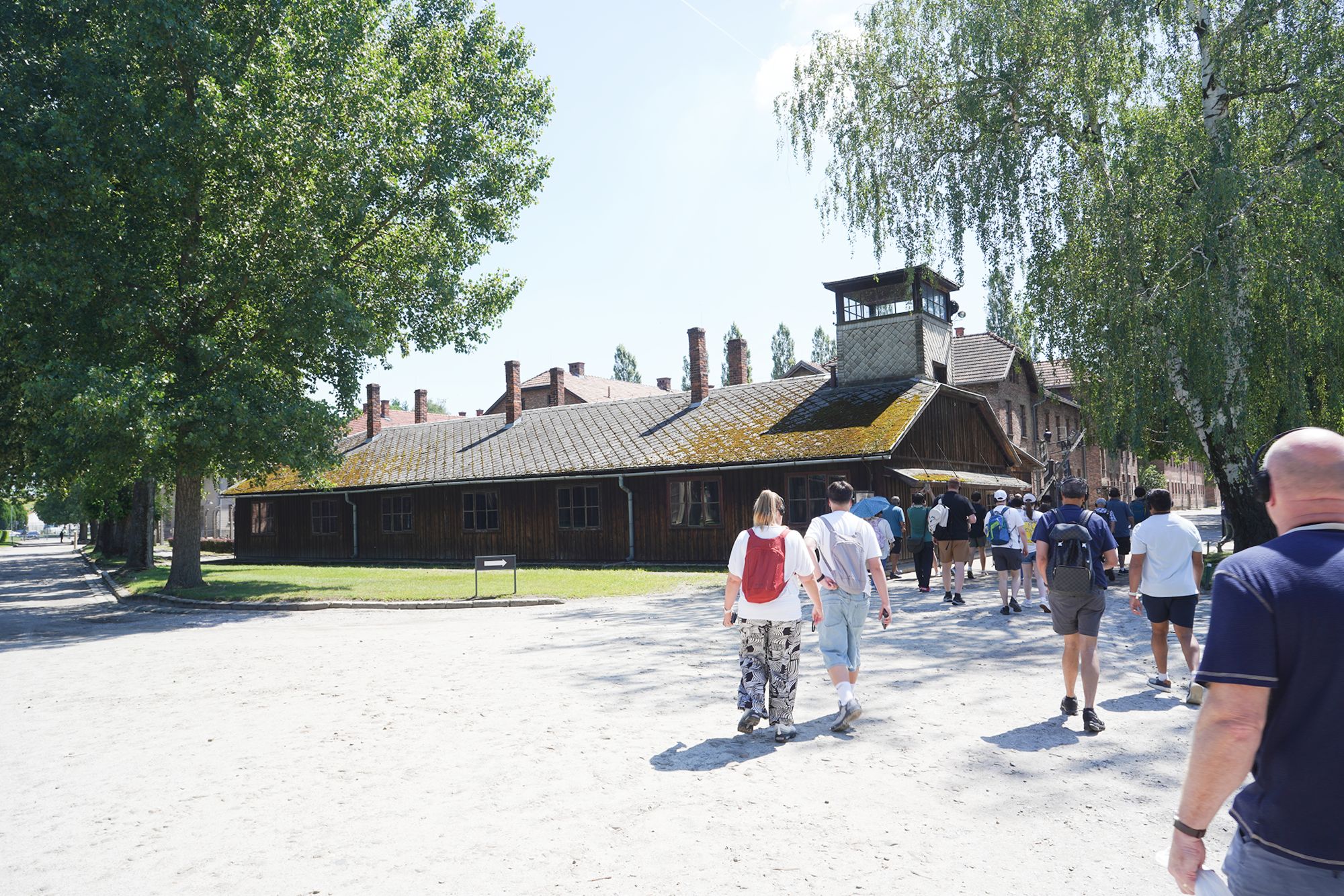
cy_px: 448
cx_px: 672
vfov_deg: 53.1
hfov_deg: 73.7
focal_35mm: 24
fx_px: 896
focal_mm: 24
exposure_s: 1/100
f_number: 10
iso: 100
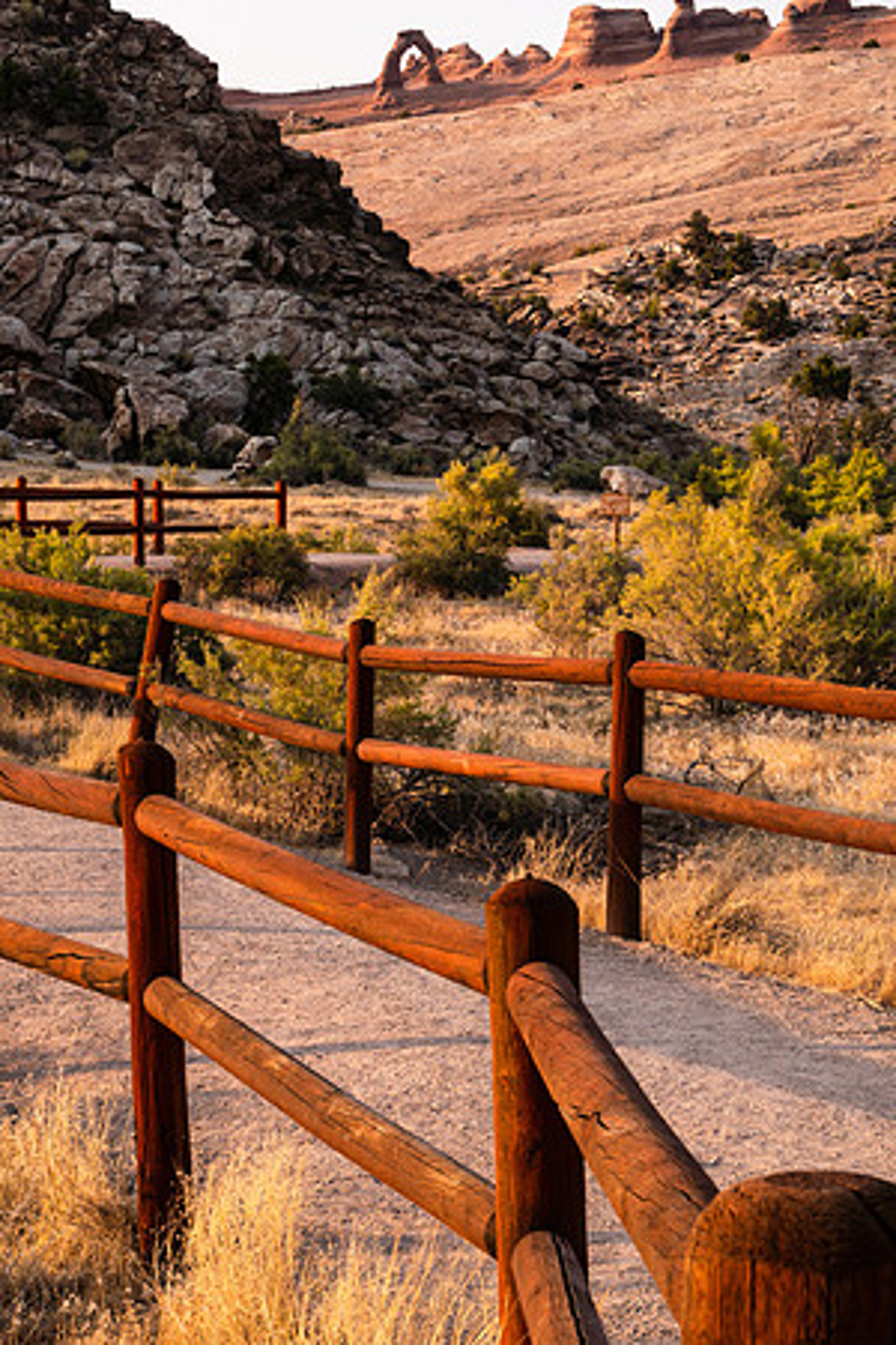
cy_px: 672
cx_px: 448
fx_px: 3080
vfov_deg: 24.6
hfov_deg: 16.6
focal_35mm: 82
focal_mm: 55
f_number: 13
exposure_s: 1/125
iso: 100
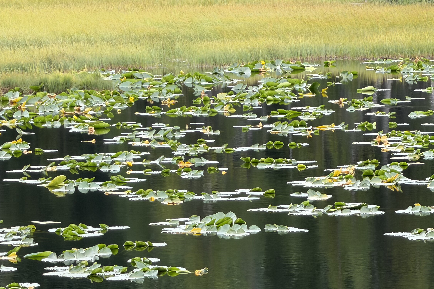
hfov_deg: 5.6
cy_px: 142
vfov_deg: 3.7
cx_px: 80
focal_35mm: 370
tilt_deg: -4.7
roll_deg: +1.9
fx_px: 4460
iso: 40
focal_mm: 16.89
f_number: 2.8
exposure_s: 1/183
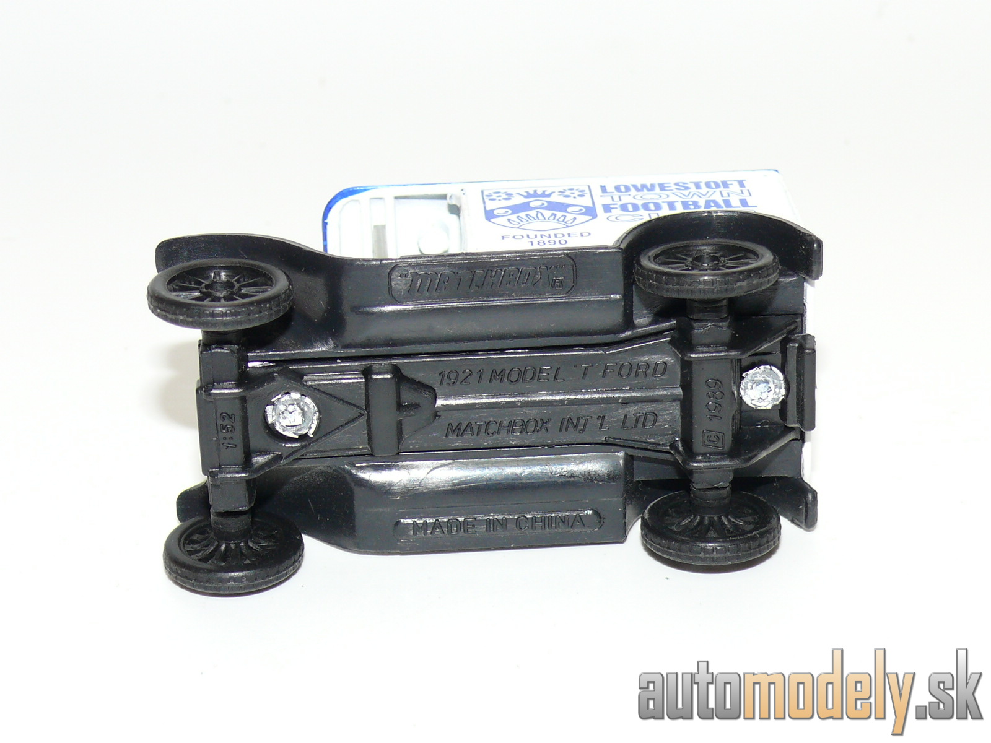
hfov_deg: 20.7
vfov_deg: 15.6
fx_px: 2720
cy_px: 372
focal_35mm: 95
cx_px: 496
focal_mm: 13
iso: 100
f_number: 4
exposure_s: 1/30
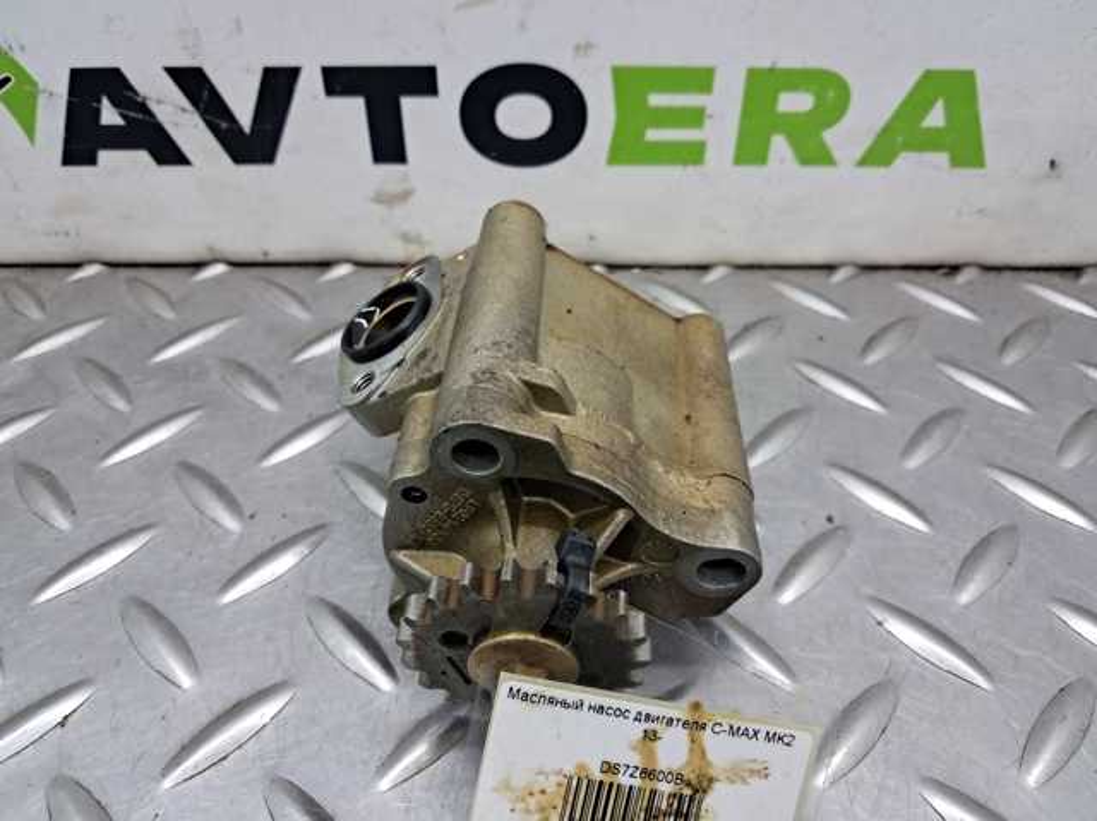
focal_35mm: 27
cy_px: 410
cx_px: 548
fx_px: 855
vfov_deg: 51.3
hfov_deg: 65.4
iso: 125
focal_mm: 4
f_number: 1.8
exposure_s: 1/50
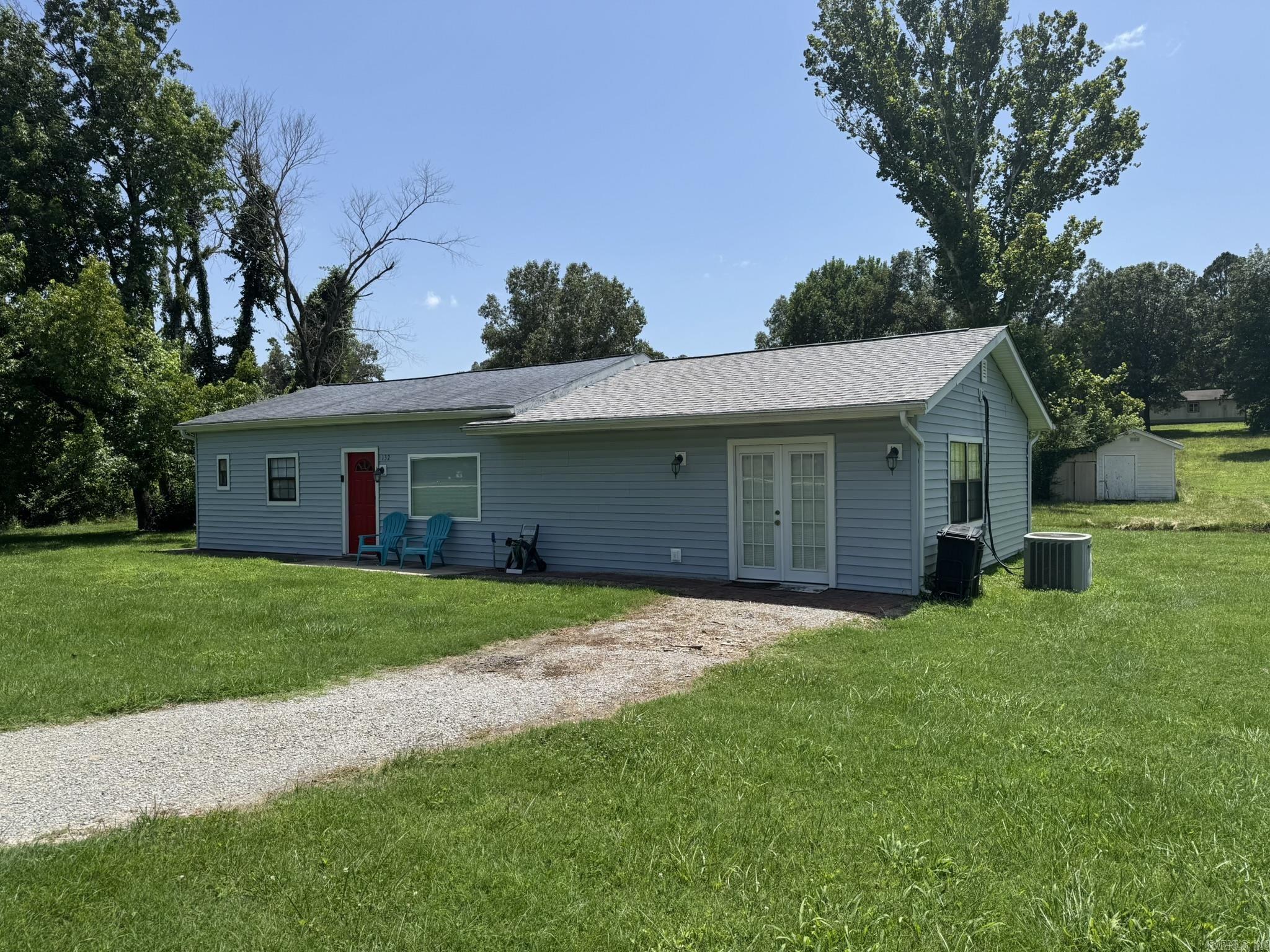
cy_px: 476
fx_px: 881
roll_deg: +0.4
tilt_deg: -2.3
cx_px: 635
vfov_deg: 56.8
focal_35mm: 24
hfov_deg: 71.6
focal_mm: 6.76
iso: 80
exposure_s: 1/4950
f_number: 1.78
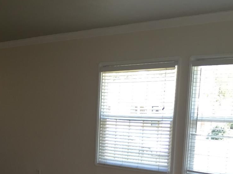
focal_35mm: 59
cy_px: 167
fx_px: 397
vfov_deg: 23.9
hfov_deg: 31.5
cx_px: 32
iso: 32
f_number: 2.2
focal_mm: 4.15
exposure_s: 1/40
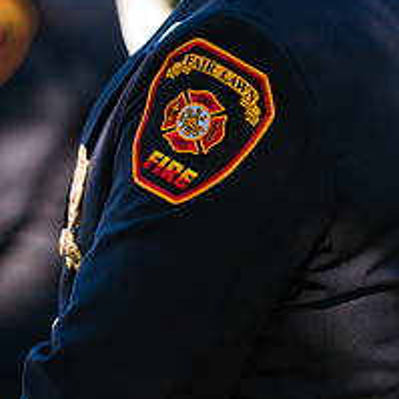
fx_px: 6455
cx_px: 36
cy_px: 140
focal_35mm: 495
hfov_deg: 3.5
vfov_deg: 3.5
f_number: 3.2
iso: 200
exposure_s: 1/500
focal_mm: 200
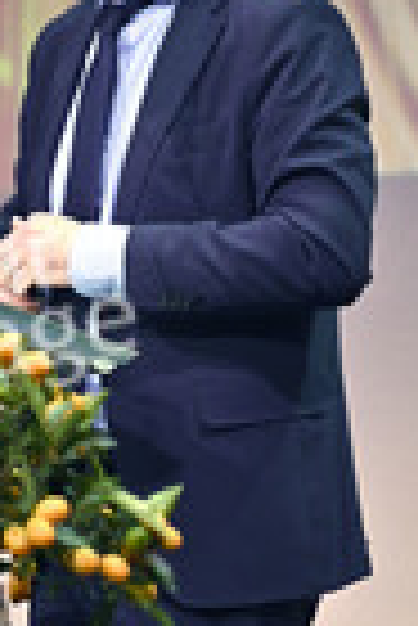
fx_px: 9242
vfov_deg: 3.9
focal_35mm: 532
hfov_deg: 2.6
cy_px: 554
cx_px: 36
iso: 800
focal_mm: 185
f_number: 2.8
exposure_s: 1/500
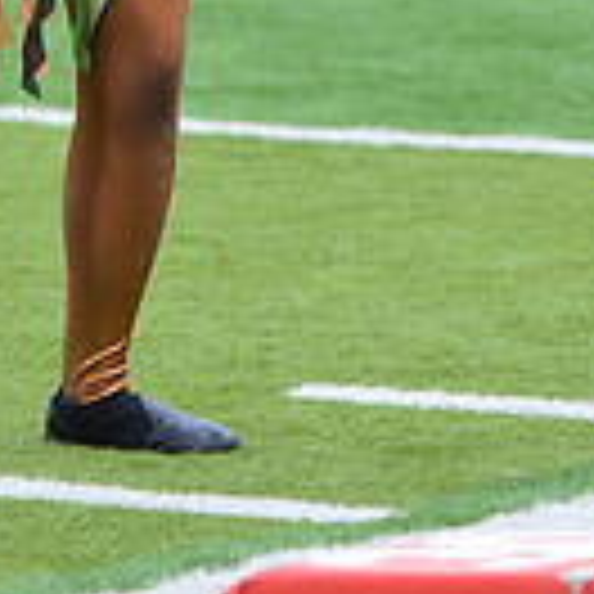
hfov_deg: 3.9
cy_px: -414
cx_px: 112
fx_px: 8717
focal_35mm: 449
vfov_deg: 3.9
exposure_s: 1/500
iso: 640
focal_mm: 155
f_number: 4.5
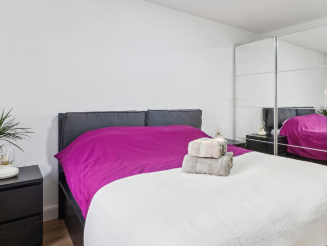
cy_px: 97
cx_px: 216
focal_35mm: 23
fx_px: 217
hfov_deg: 71.8
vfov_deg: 58.4
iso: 400
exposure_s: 1/4
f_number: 11
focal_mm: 10
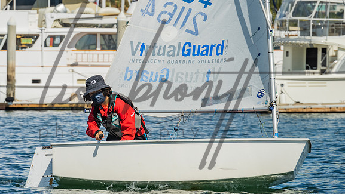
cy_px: 58
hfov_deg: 7.9
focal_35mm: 272
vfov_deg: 4.5
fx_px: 2489
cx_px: 135
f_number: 10
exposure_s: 1/320
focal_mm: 200
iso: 250
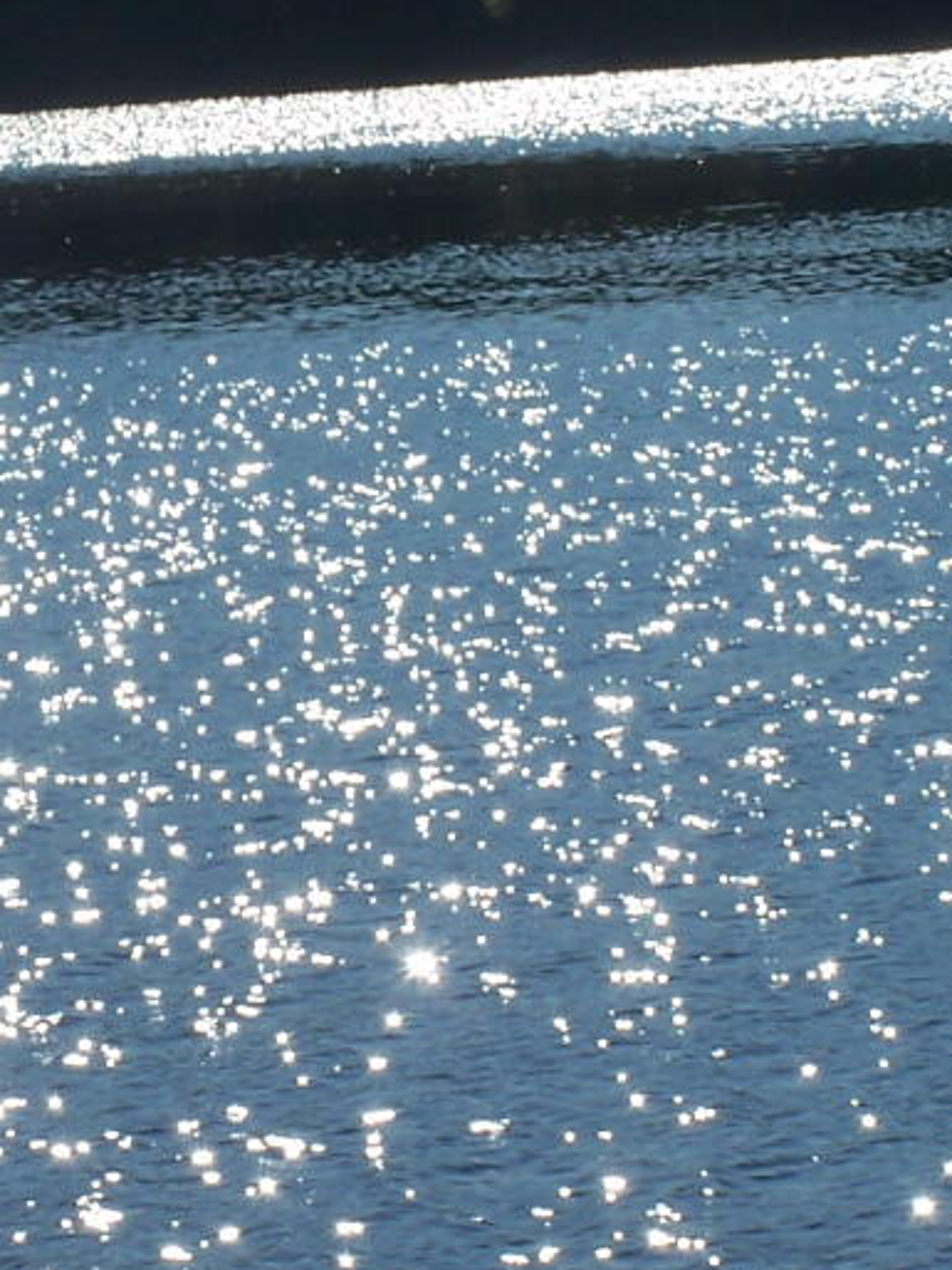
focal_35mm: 250
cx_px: -198
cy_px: 519
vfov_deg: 7.9
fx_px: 9163
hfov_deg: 5.9
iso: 80
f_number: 6.3
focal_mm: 15.6
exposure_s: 1/800
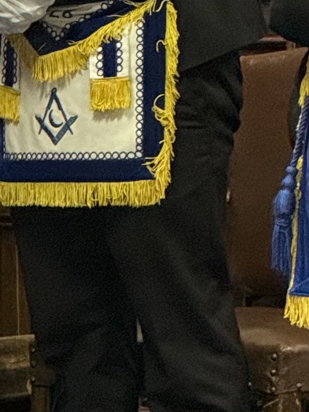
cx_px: -151
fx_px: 6716
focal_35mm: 564
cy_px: 36
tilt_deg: -1.2
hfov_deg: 2.6
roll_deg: +2.1
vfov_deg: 3.5
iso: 500
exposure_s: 1/60
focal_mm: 15.66
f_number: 2.8
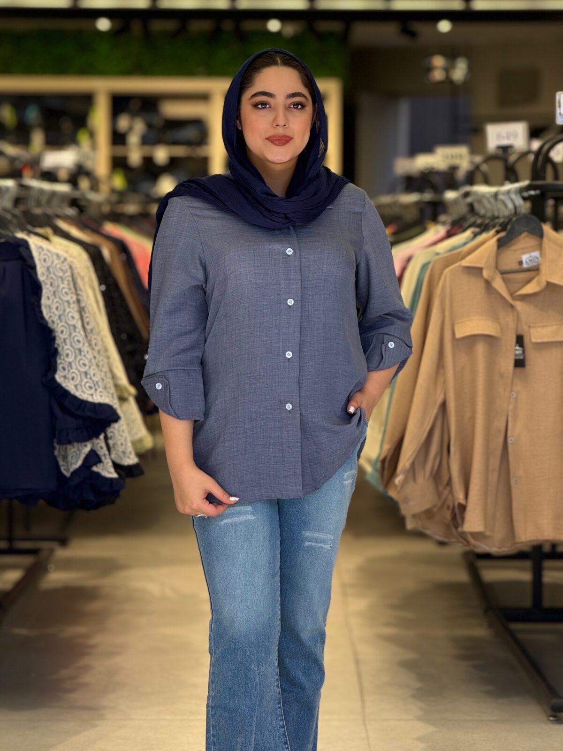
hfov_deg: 12.3
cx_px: 282
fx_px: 2602
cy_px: 376
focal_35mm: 120
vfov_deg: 16.4
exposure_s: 1/144
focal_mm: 15.66
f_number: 2.8
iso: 64
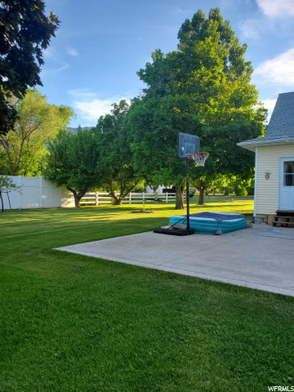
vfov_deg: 67.3
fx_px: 294
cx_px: 147
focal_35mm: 26
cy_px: 196
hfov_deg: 53.1
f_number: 2.4
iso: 50
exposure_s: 1/430
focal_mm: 4.3
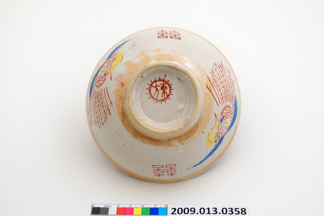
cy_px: 108
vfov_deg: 22.6
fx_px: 540
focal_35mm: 60
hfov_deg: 33.4
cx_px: 162
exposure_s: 1/60
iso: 200
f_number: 14
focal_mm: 60
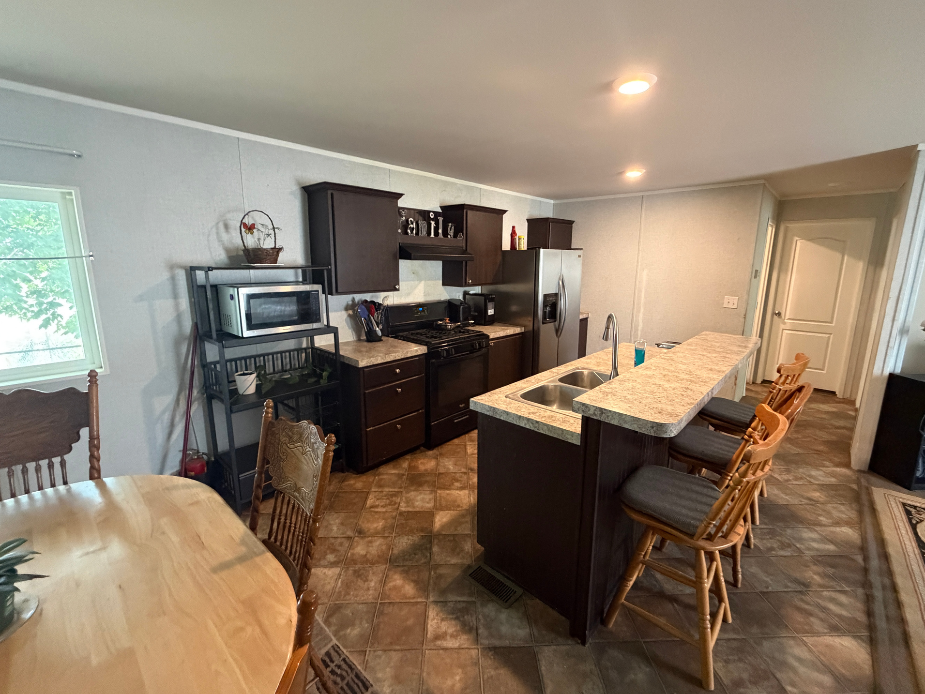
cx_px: 471
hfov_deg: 98.1
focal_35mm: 15
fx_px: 401
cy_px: 335
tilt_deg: -10.8
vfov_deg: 81.7
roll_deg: -0.7
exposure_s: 1/60
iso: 800
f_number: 2.2
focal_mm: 2.22
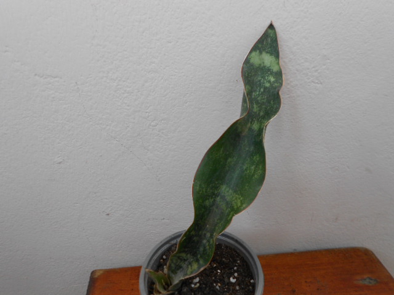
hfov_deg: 61.7
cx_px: 197
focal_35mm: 29
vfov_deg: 48.2
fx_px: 330
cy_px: 148
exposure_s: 1/100
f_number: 3.4
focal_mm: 5.3
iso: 80
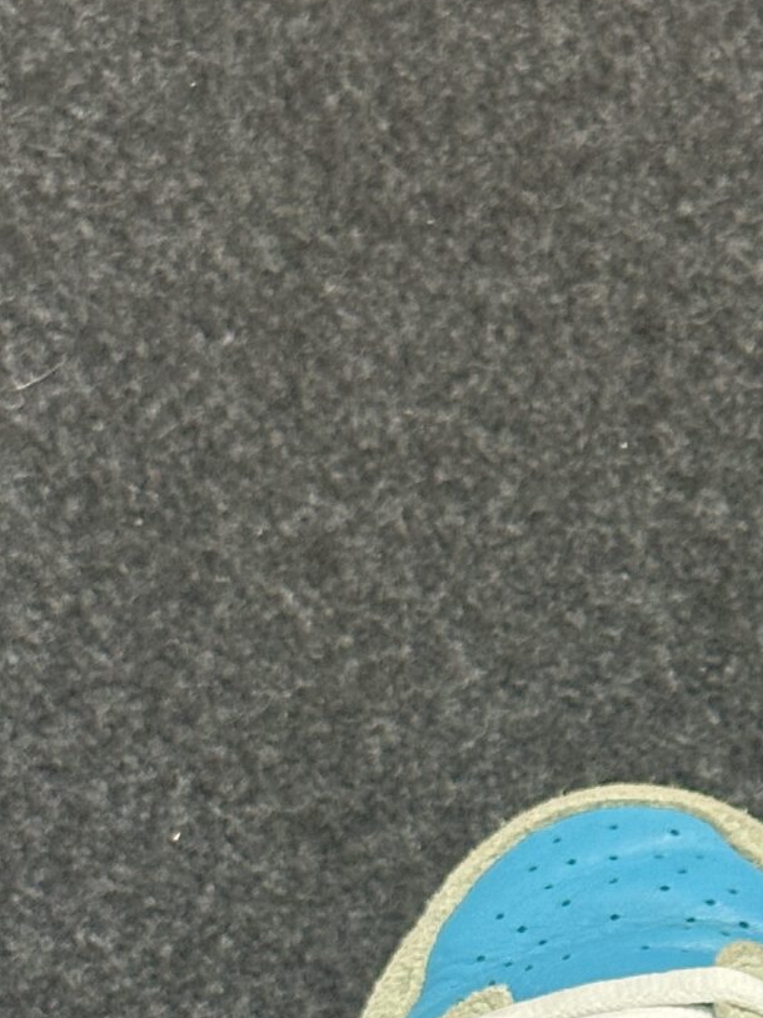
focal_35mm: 151
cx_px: 882
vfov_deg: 12.6
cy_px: 1423
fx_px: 4440
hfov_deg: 9.7
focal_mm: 6.86
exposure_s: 1/50
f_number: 1.78
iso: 250
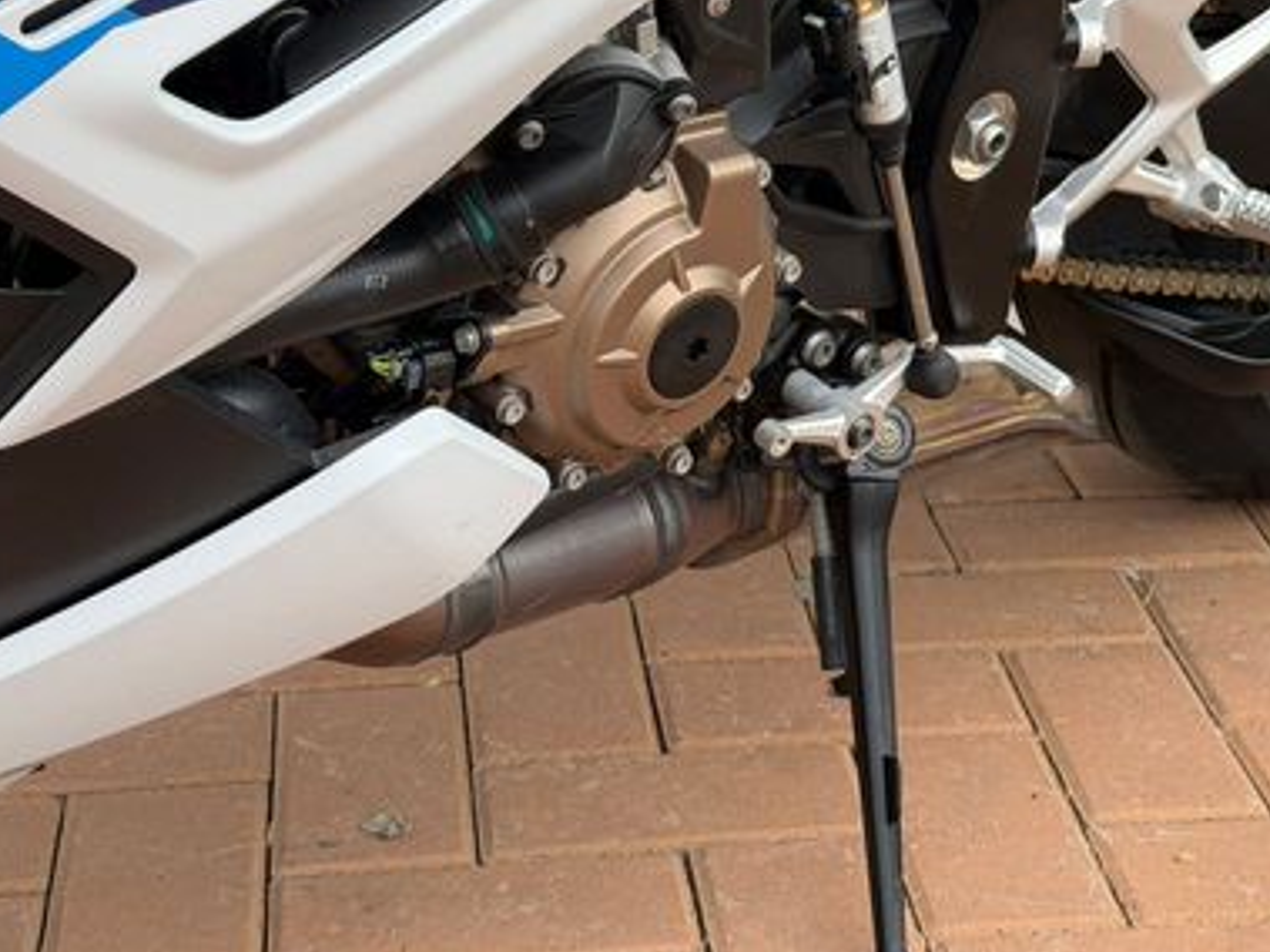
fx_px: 2971
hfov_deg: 24.0
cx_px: 871
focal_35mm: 81
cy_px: 178
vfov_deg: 18.0
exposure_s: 1/1608
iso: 80
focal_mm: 6.76
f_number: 1.78
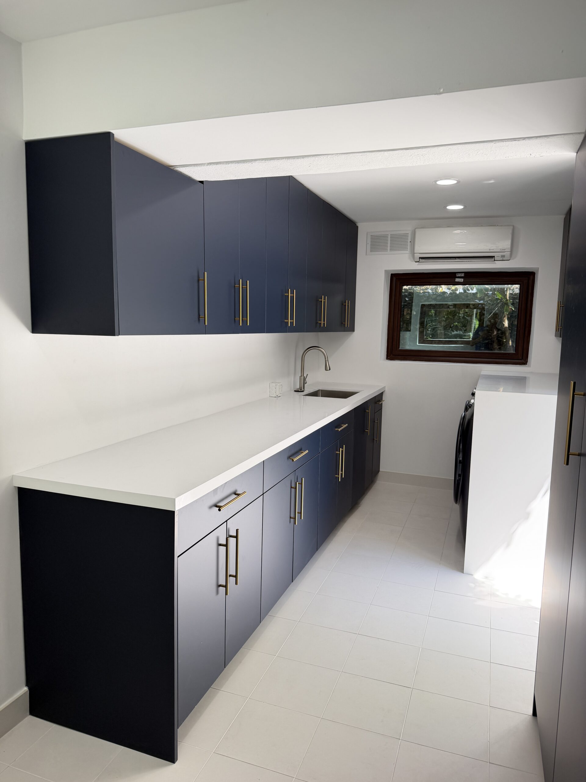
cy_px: 391
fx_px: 542
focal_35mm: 24
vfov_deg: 71.6
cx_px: 293
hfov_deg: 56.8
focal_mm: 6.76
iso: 80
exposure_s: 1/207
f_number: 1.78
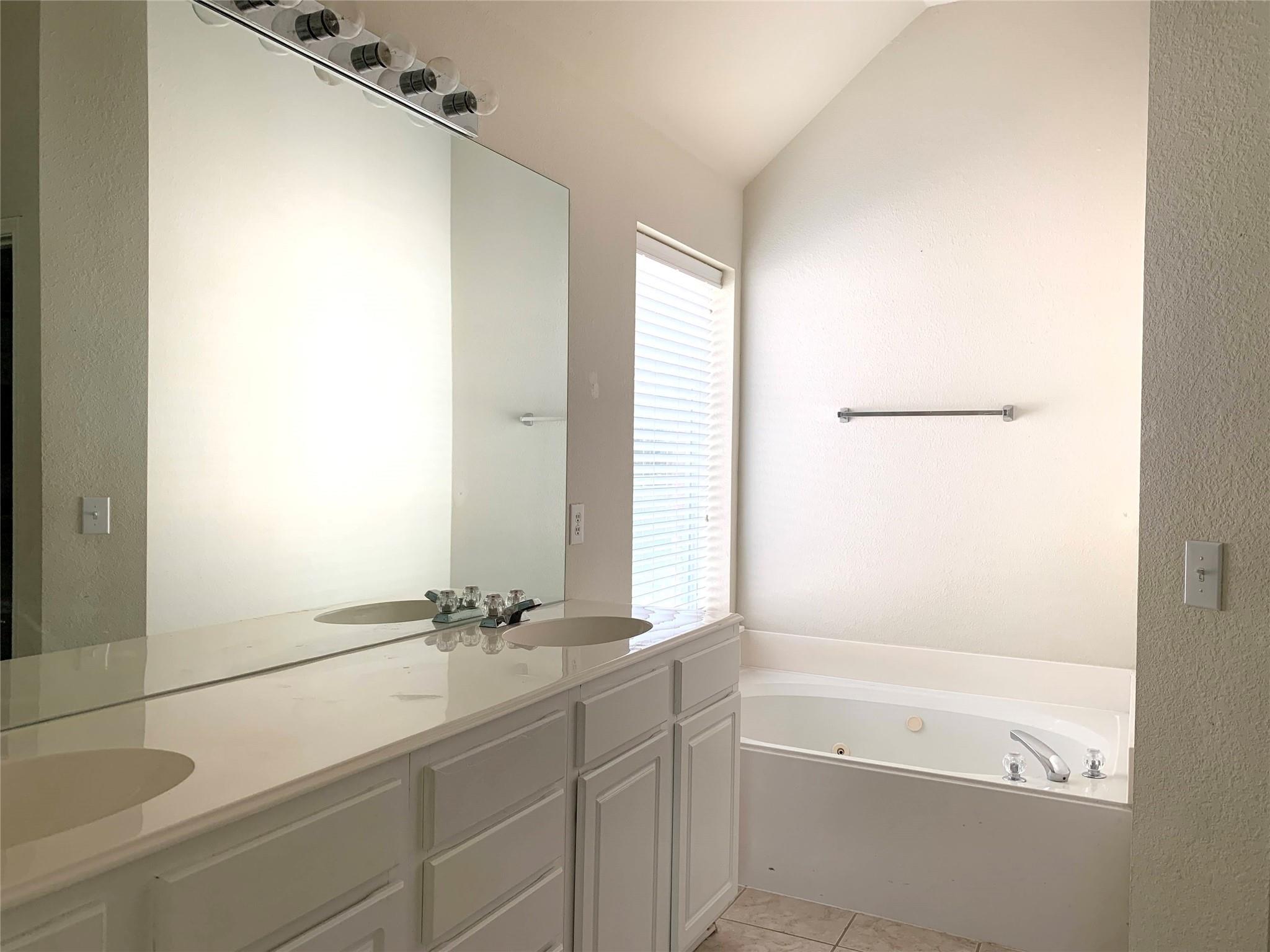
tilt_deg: -1.6
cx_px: 635
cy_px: 476
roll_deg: +0.0
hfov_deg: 67.3
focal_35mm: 26
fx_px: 954
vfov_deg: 53.1
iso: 64
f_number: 1.8
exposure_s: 1/121
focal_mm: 4.25
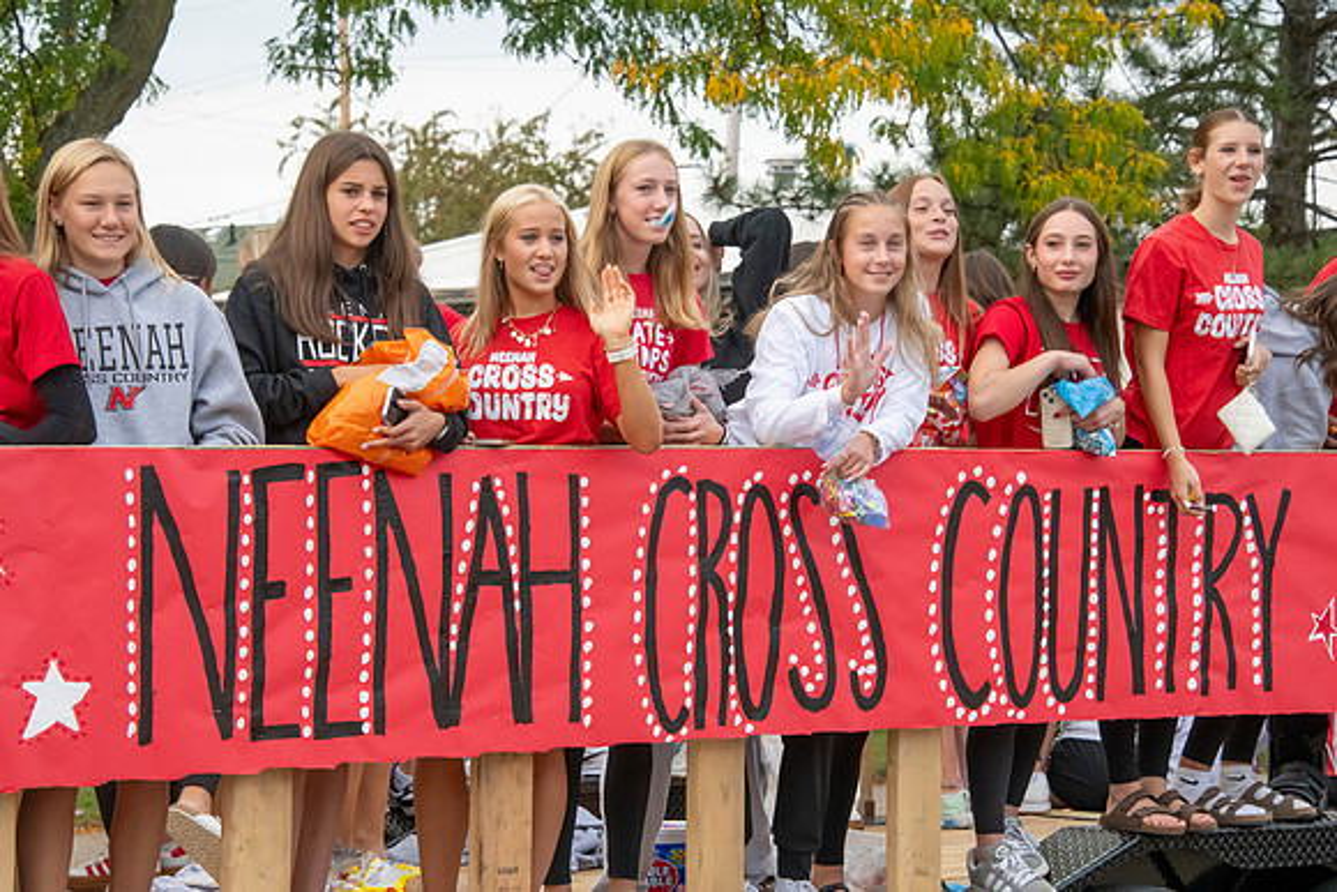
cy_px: 446
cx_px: 668
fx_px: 4309
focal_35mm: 116
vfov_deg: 11.8
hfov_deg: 17.6
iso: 3200
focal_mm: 116
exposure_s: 1/400
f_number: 11
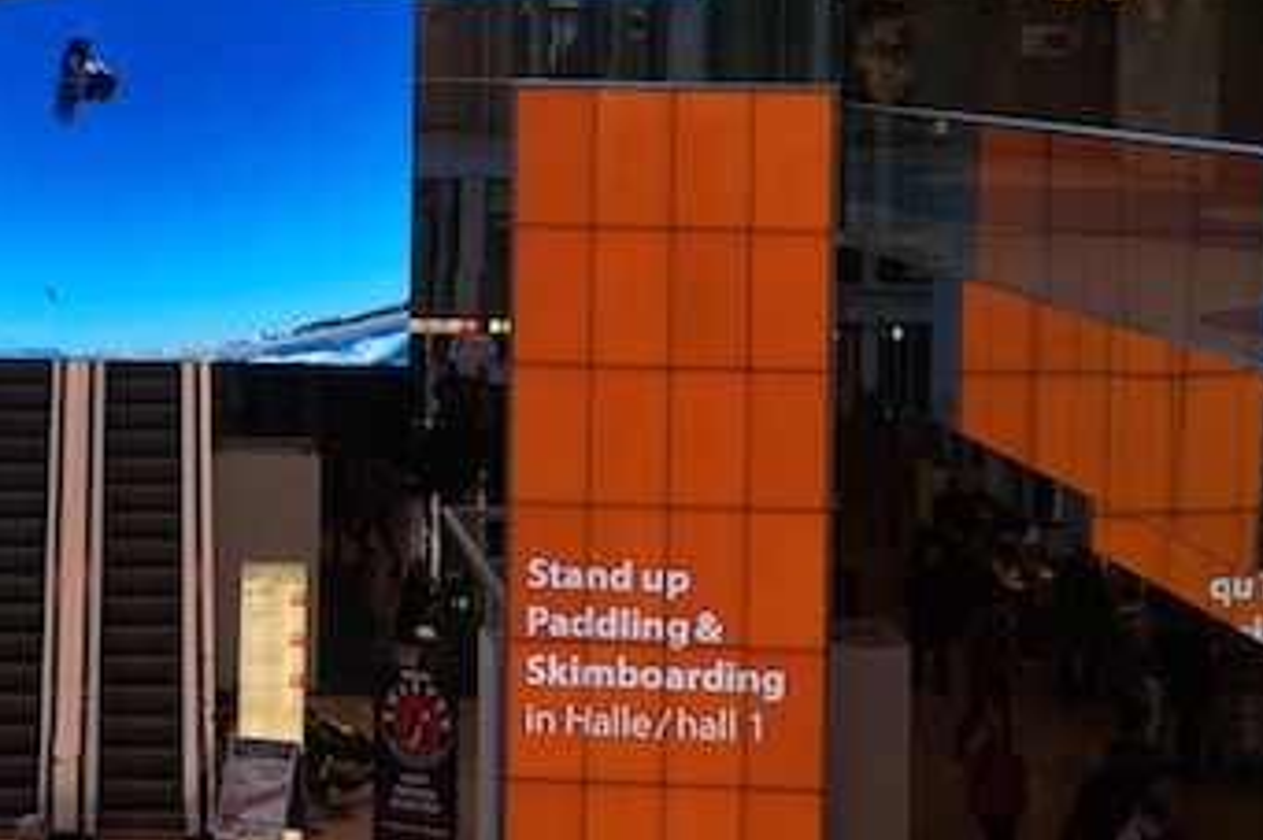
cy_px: 4
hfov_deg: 16.7
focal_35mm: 122
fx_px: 4260
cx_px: 222
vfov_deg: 11.2
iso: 200
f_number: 4.5
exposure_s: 1/160
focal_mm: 27
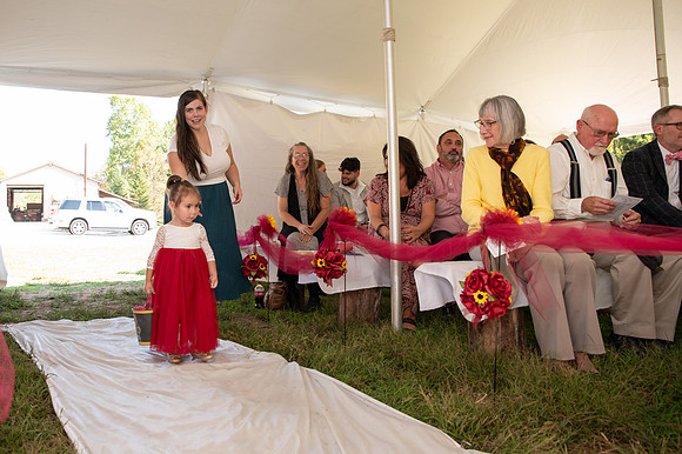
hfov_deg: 61.7
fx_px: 563
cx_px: 261
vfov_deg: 43.8
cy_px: 190
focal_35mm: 30
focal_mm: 24
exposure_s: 1/200
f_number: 3.5
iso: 320
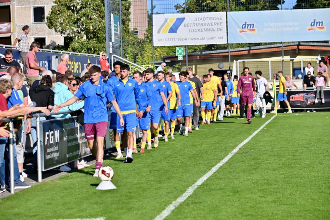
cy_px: 110
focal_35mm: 116
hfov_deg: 17.6
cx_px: 165
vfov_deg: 11.8
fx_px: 1063
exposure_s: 1/1600
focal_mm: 116
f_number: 4.8
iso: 140
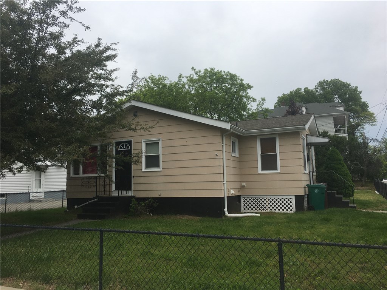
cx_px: 194
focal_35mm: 29
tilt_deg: +8.3
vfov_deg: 48.2
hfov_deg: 61.7
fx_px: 324
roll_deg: +1.1
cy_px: 145
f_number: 2.2
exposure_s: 1/1261
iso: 25
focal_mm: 4.15
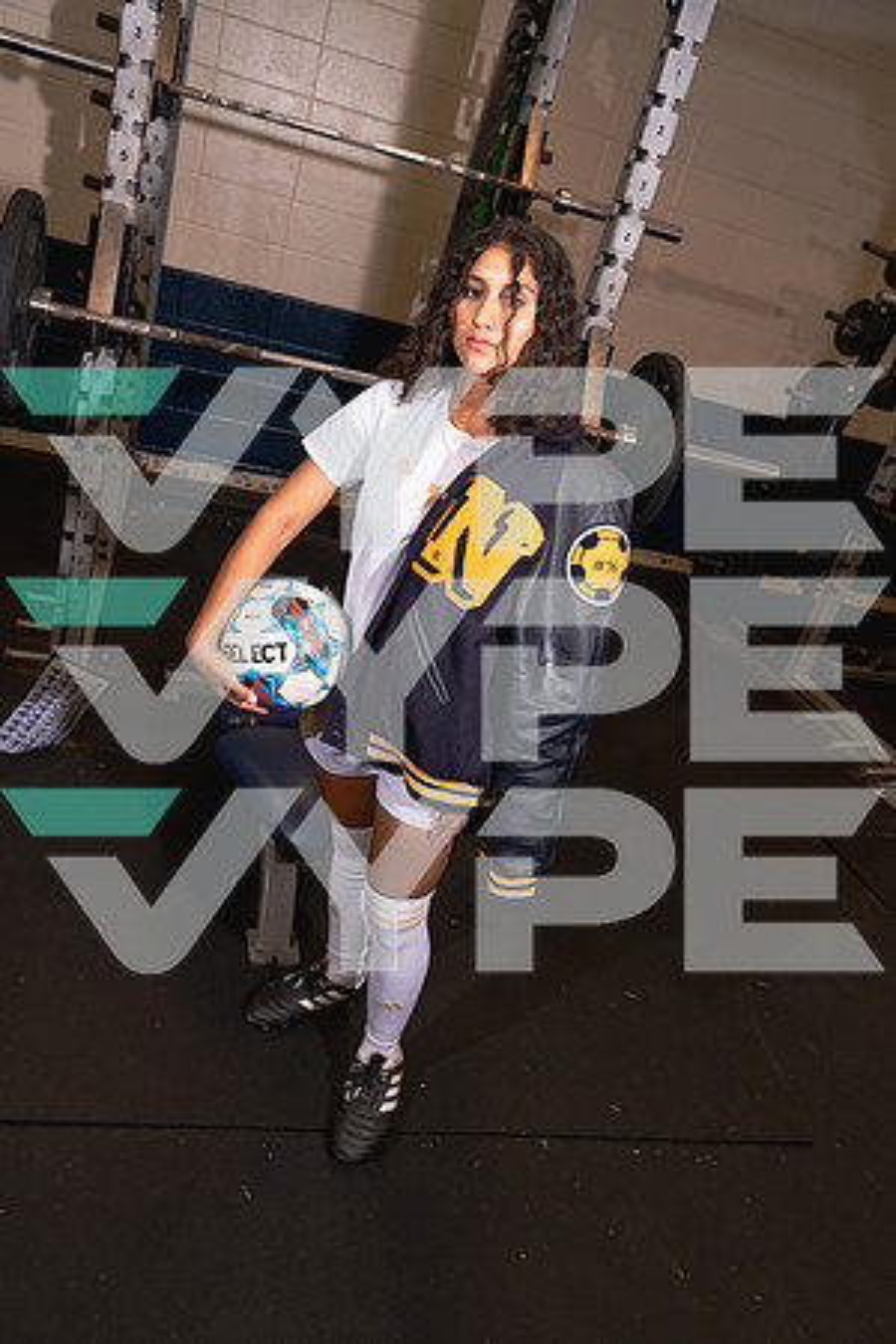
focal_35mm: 28
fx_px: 1045
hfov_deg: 46.4
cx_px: 448
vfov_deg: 65.5
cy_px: 672
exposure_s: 1/250
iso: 500
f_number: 4
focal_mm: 28
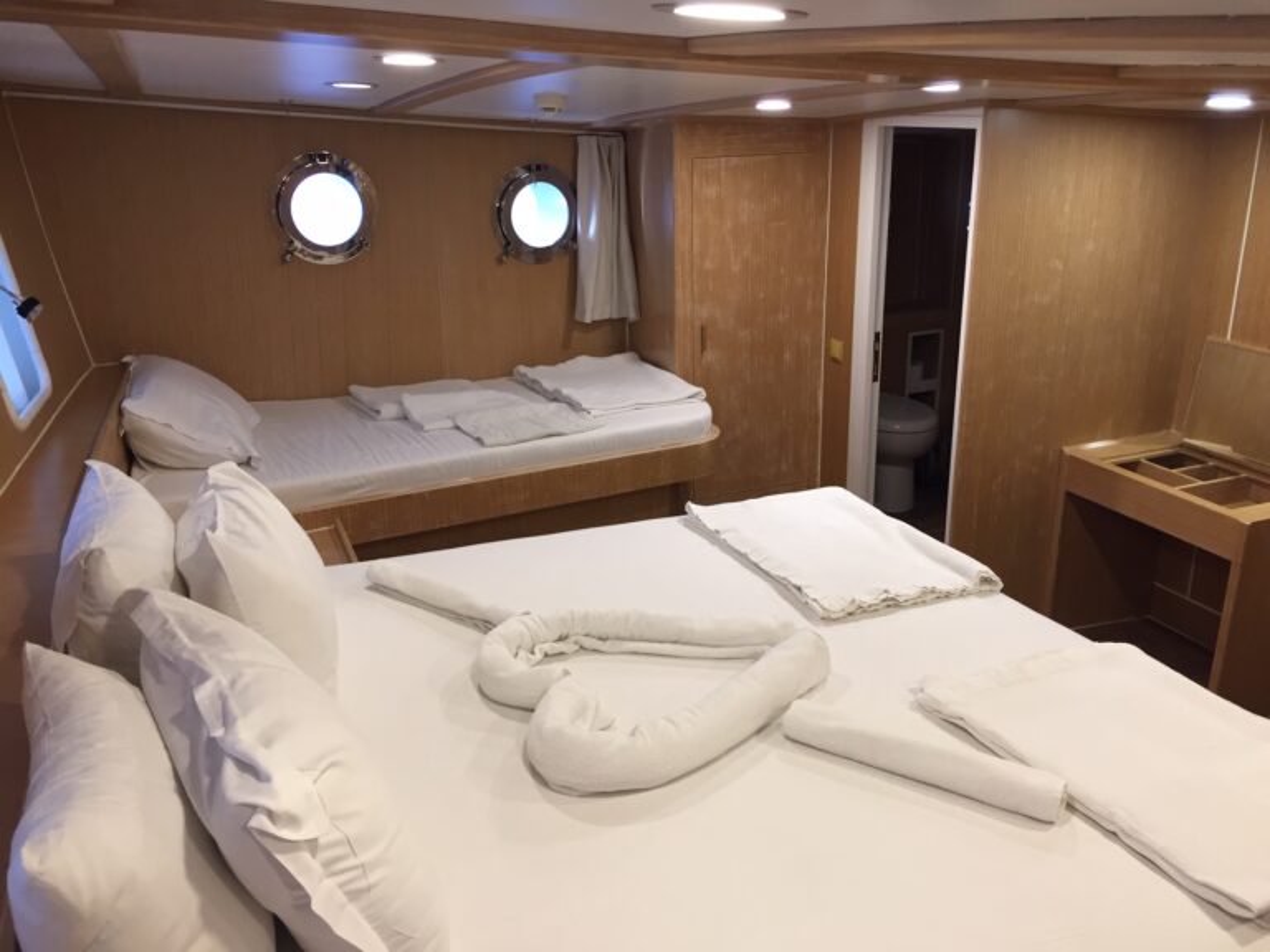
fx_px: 1064
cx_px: 635
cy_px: 476
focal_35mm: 29
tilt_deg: -20.5
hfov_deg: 61.7
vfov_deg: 48.2
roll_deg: -0.5
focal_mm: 4.15
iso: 100
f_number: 2.2
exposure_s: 1/33
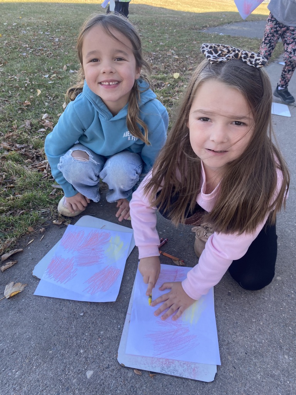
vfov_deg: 67.3
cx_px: 148
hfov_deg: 53.1
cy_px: 198
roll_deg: -6.7
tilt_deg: -34.3
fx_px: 296
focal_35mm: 26
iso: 32
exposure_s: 1/190
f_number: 1.8
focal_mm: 4.25
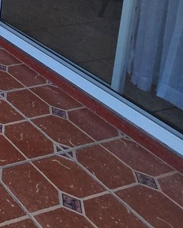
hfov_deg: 18.6
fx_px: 338
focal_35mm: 50
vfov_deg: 27.3
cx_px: -188
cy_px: -106
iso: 125
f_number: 2.2
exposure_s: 1/719
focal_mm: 2.2
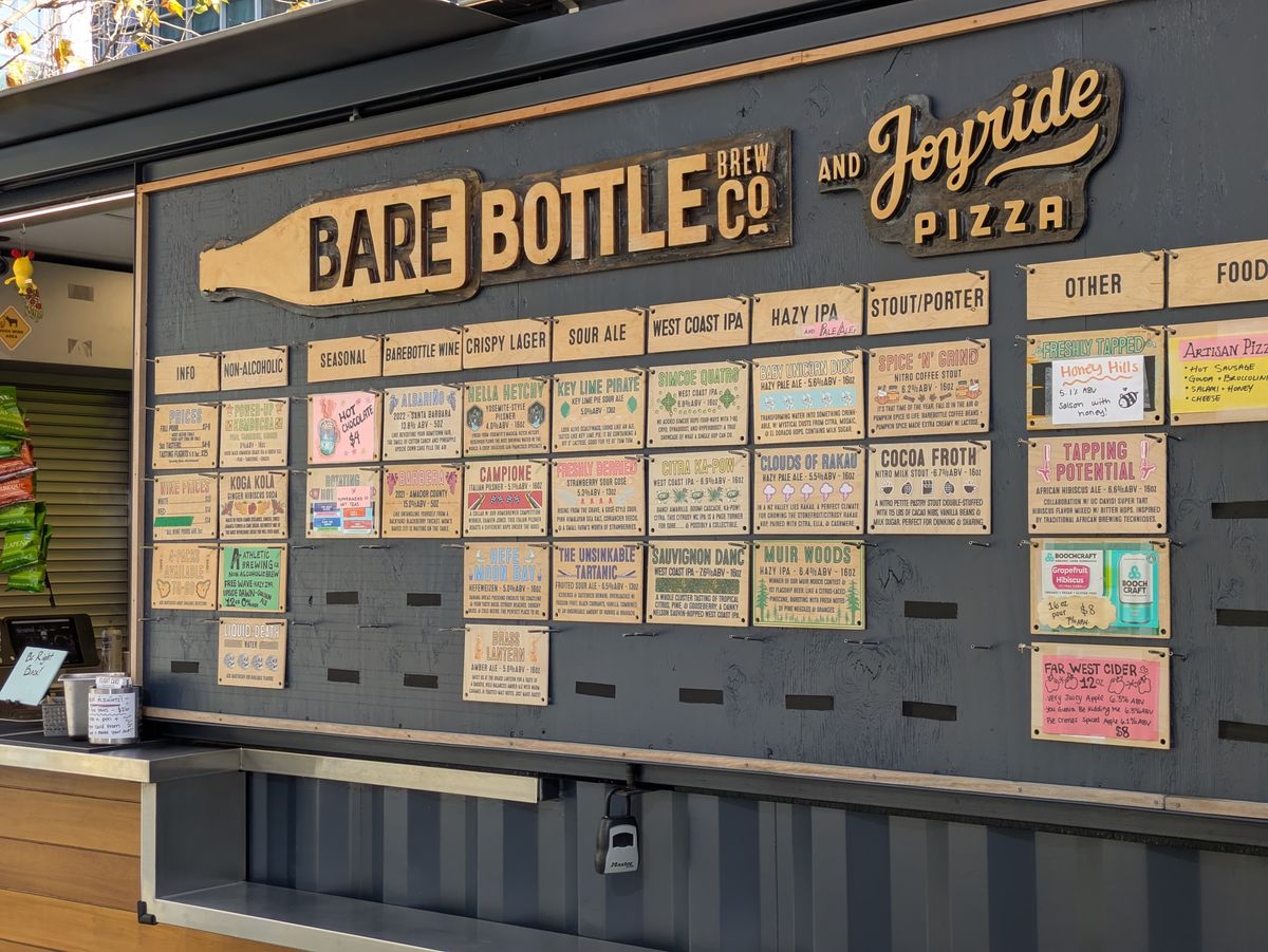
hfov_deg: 37.5
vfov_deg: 28.6
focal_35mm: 51
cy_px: 476
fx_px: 1869
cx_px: 634
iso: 43
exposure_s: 1/343
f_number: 1.89
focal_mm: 5.43
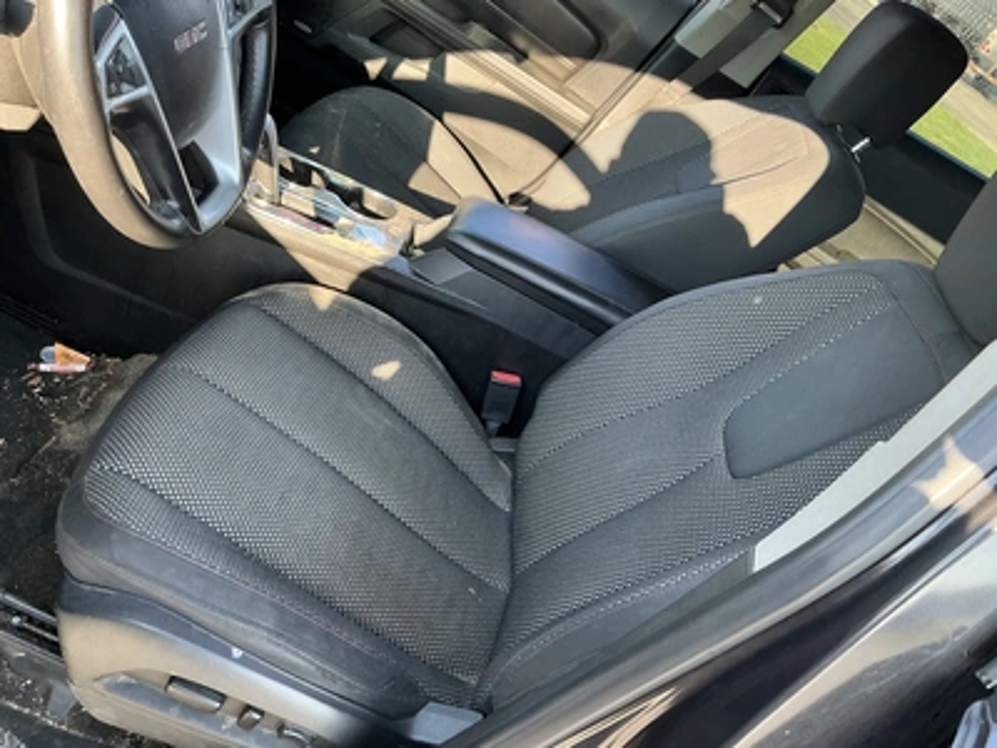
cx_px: 498
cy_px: 374
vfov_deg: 49.7
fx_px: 806
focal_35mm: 28
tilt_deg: -36.0
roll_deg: -35.1
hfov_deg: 63.4
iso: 50
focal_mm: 3
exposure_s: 1/122
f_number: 1.8
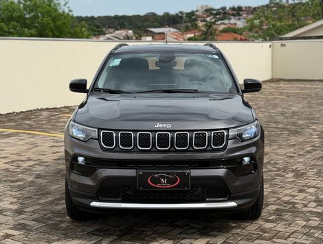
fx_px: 449
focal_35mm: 48
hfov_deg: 39.6
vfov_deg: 30.3
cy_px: 122
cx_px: 162
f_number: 1.78
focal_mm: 6.76
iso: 64
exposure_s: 1/4587
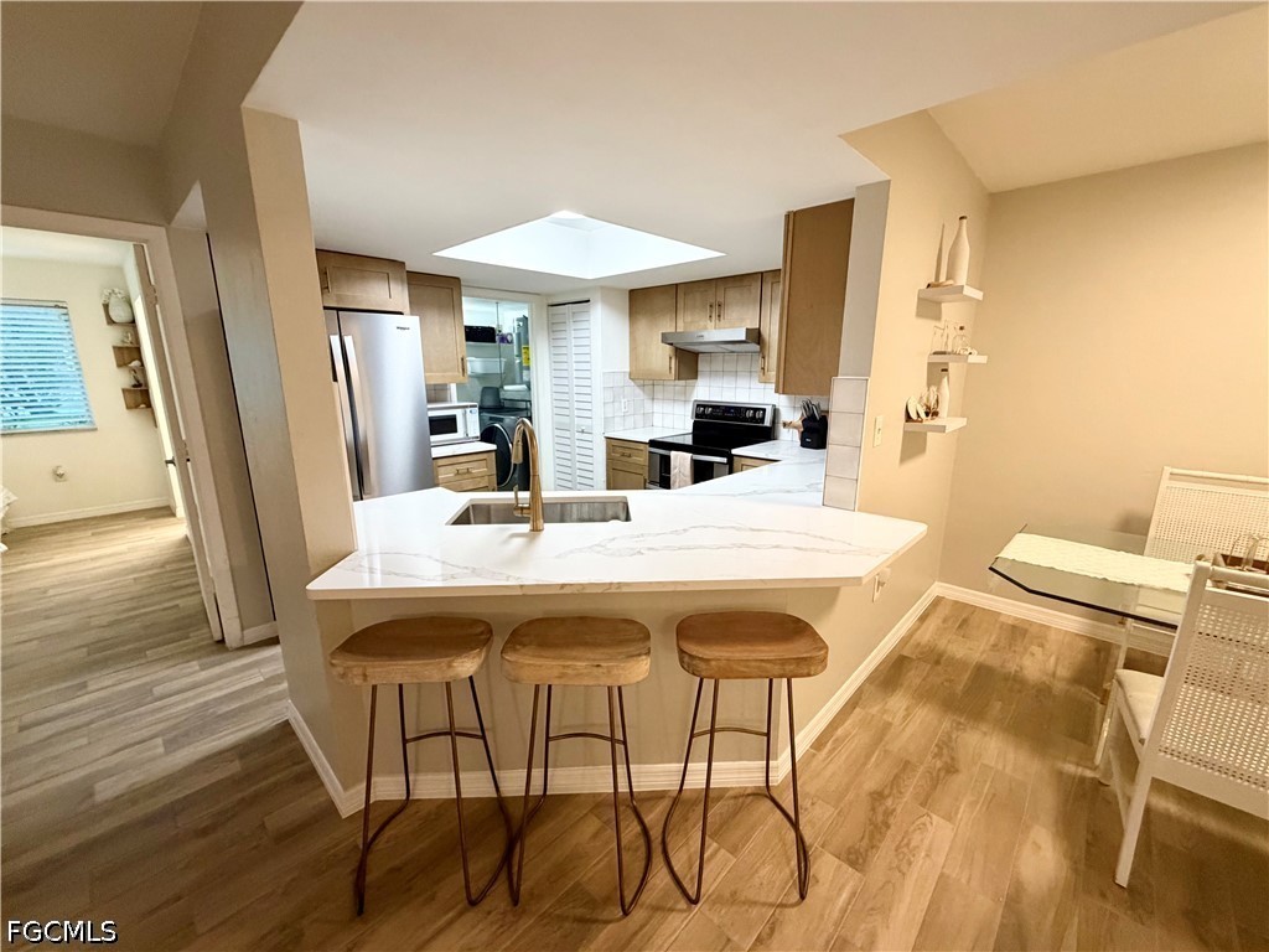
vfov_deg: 85.7
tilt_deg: -13.6
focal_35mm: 14
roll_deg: +0.4
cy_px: 476
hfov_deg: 102.1
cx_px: 634
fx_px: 513
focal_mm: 2.22
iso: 400
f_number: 2.2
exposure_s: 1/60
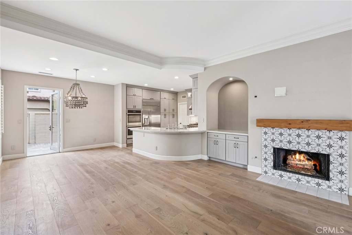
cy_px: 118
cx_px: 176
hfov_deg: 100.4
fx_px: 147
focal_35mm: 15
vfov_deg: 77.3
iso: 200
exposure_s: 1/12
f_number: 8
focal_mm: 10
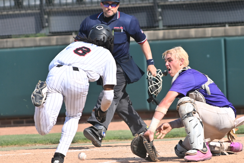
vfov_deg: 3.9
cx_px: 130
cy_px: 81
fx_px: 2395
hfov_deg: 5.8
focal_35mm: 353
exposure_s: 1/2000
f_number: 3.5
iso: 250
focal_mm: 200
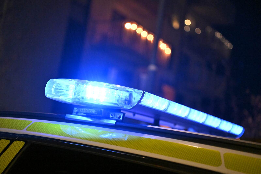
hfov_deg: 38.2
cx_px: 130
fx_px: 377
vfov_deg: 26.0
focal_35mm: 52
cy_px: 87
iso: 12800
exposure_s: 1/320
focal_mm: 52
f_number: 2.8
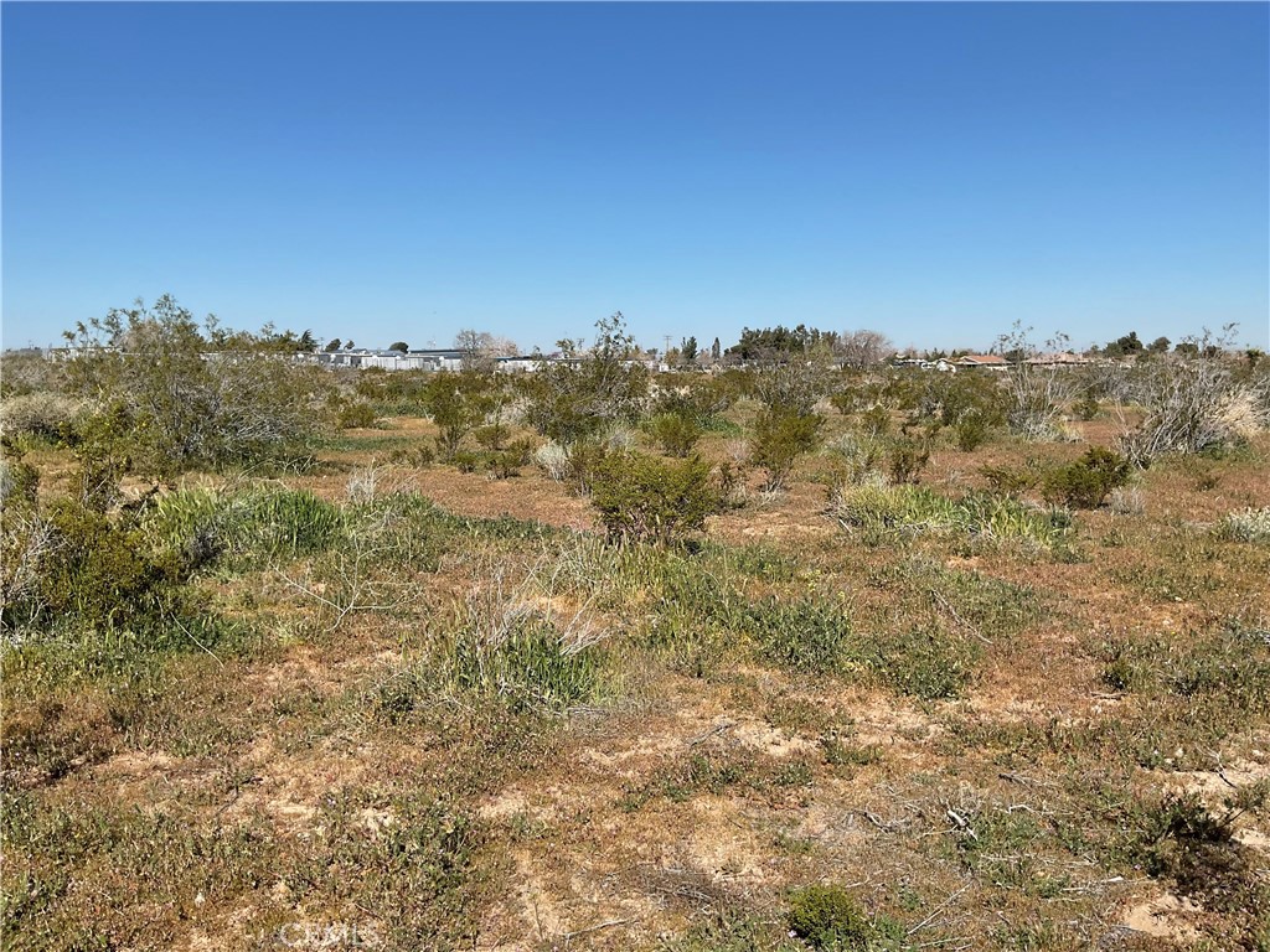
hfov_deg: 61.7
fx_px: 1064
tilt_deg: -7.7
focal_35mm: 29
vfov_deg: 48.2
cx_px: 635
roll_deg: -0.4
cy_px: 476
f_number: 1.8
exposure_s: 1/2667
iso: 16
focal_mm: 3
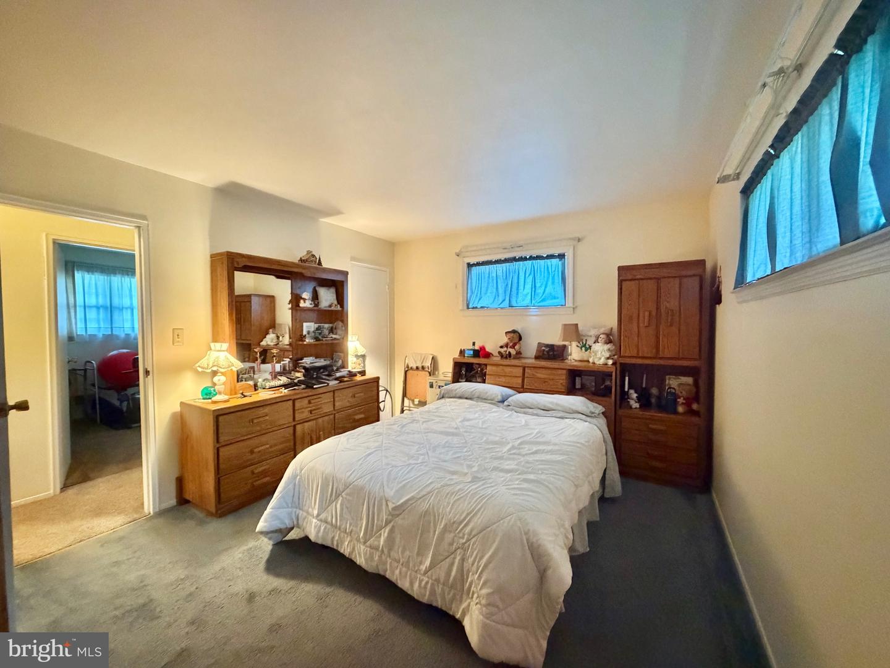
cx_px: 445
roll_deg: +0.3
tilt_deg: -2.0
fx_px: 360
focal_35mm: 14
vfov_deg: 85.7
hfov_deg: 102.1
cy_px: 334
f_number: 2.2
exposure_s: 1/60
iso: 1250
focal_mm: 2.22
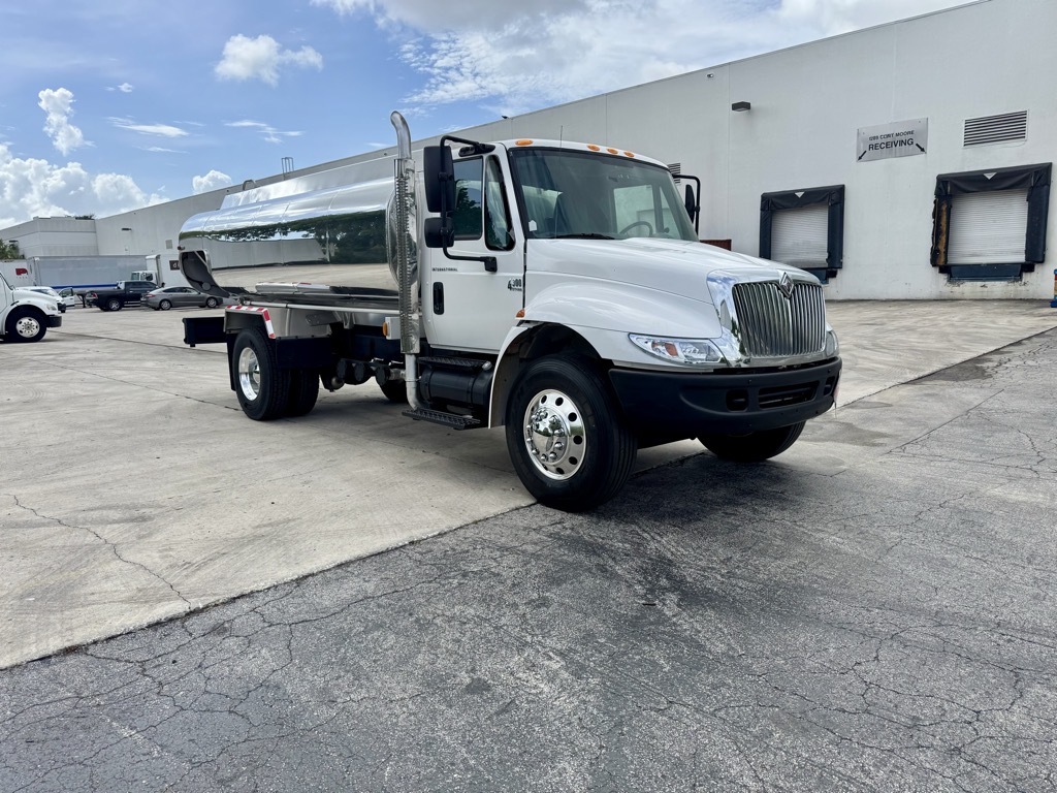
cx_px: 528
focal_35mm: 24
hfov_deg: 71.6
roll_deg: +2.6
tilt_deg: -9.5
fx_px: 733
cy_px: 396
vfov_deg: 56.8
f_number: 1.78
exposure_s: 1/3802
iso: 80
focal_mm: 6.76
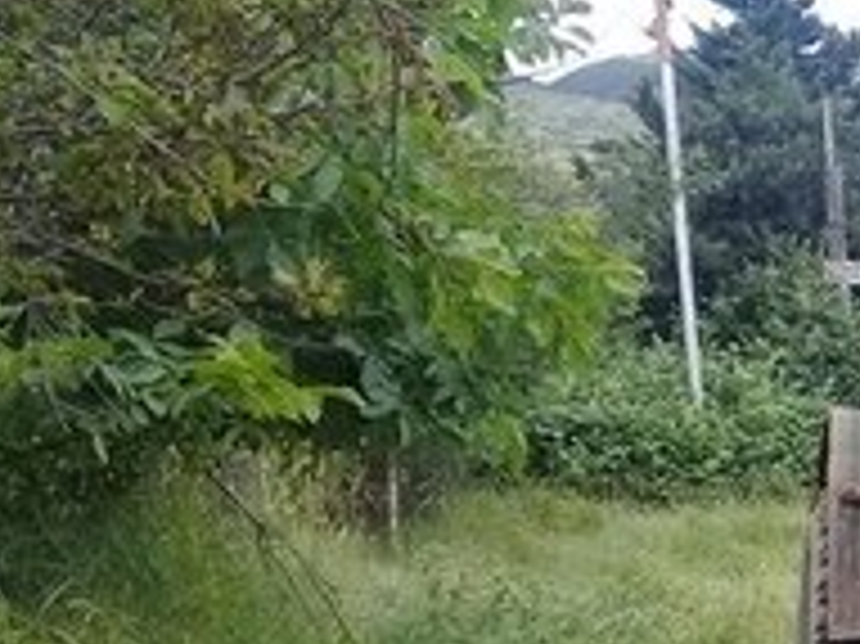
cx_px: 1463
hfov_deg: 16.1
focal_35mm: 107
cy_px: 507
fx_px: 2657
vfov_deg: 13.8
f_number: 2.2
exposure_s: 1/459
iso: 50
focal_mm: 3.3
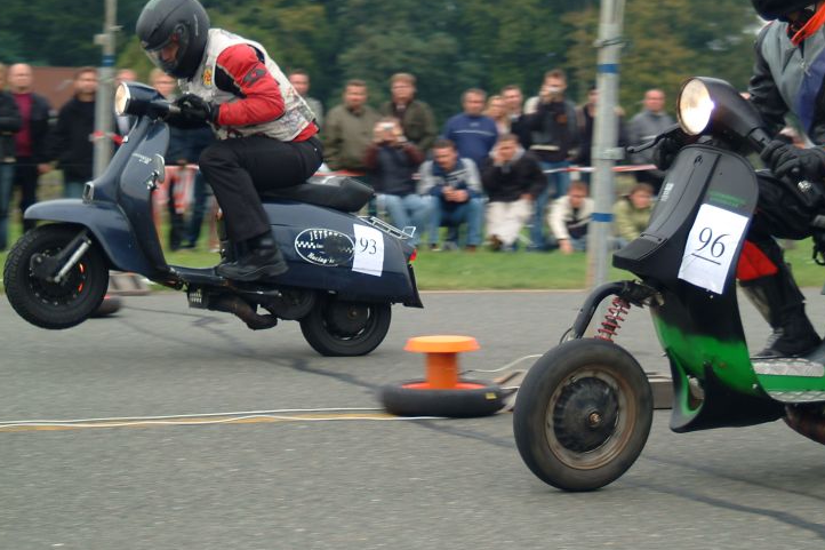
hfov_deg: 13.8
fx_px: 3414
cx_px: 494
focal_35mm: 149
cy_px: 182
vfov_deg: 9.2
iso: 100
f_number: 4.5
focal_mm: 70
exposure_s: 1/125
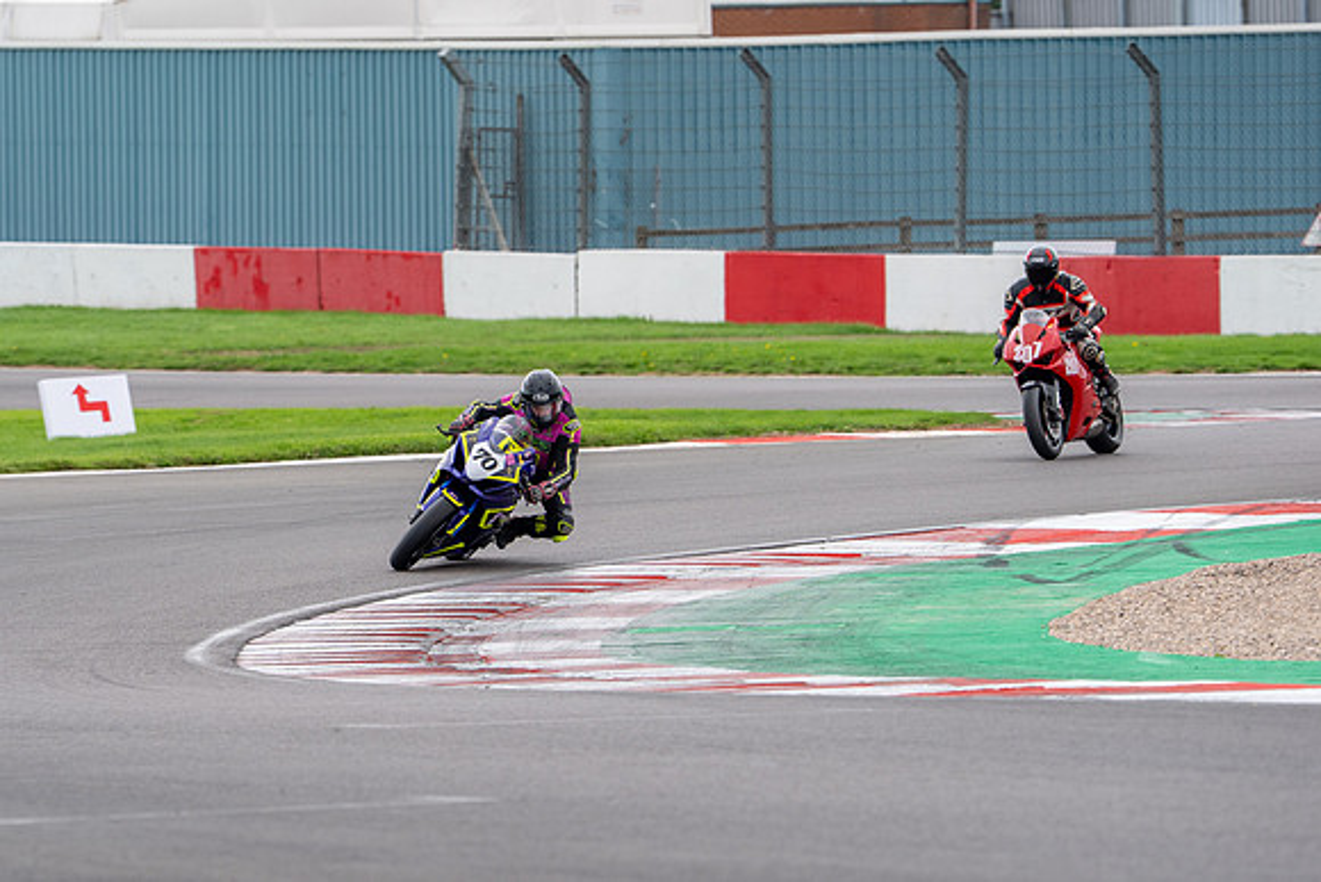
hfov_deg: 6.0
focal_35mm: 344
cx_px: 532
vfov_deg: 4.0
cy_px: 442
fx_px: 12643
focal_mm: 288
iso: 400
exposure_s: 1/400
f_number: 6.3
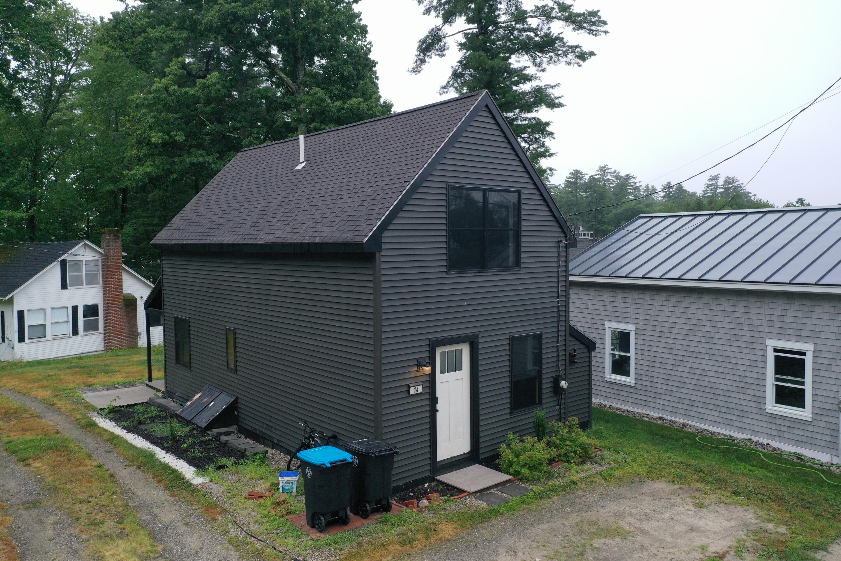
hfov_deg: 65.5
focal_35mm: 28
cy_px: 280
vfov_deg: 46.4
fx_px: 654
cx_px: 420
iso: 400
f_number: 5.6
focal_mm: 10.26
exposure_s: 1/100
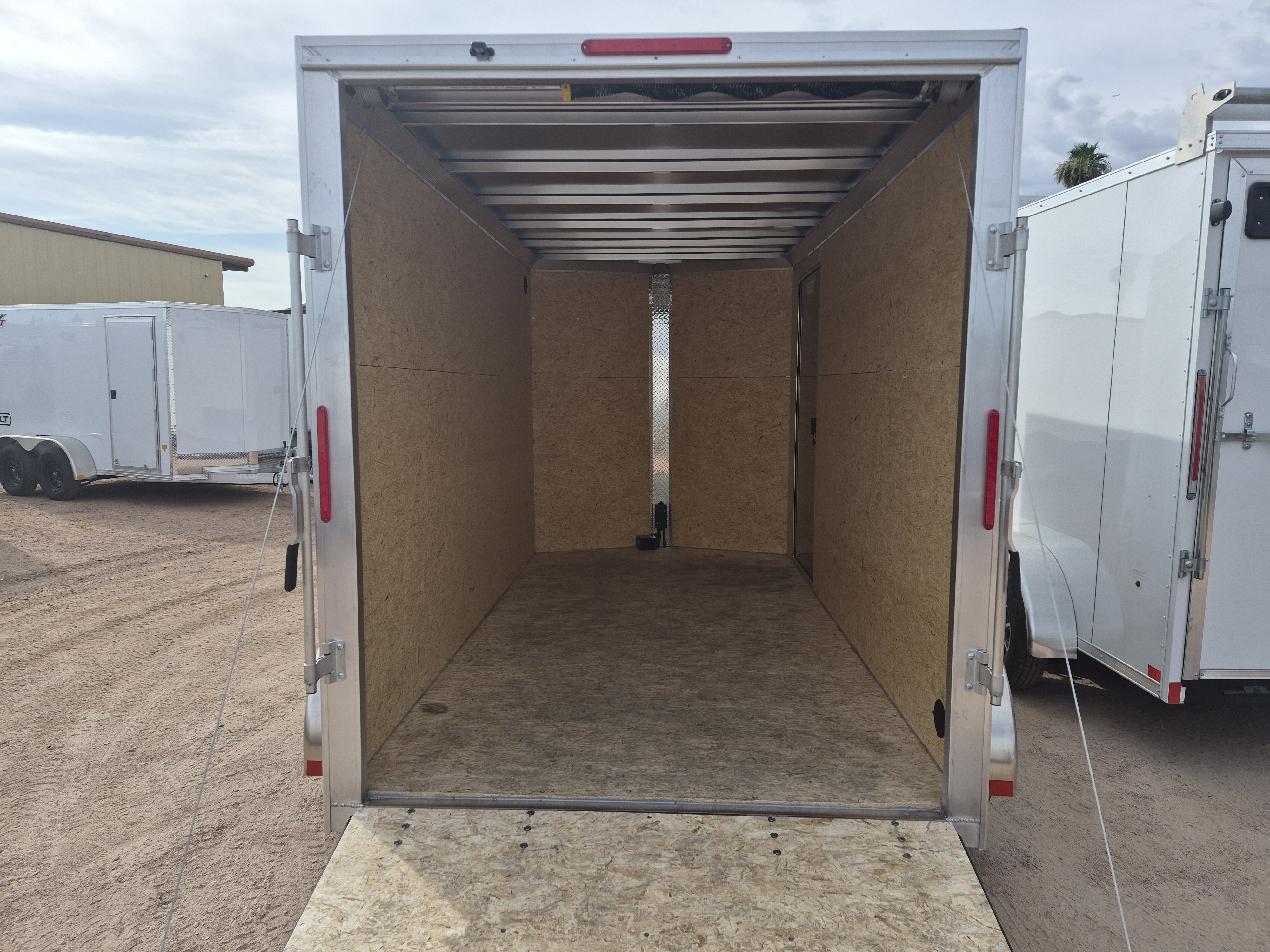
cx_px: 635
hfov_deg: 73.9
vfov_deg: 58.9
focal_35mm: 23
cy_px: 476
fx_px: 844
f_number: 1.8
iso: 80
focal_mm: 5.4
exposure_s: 1/6496
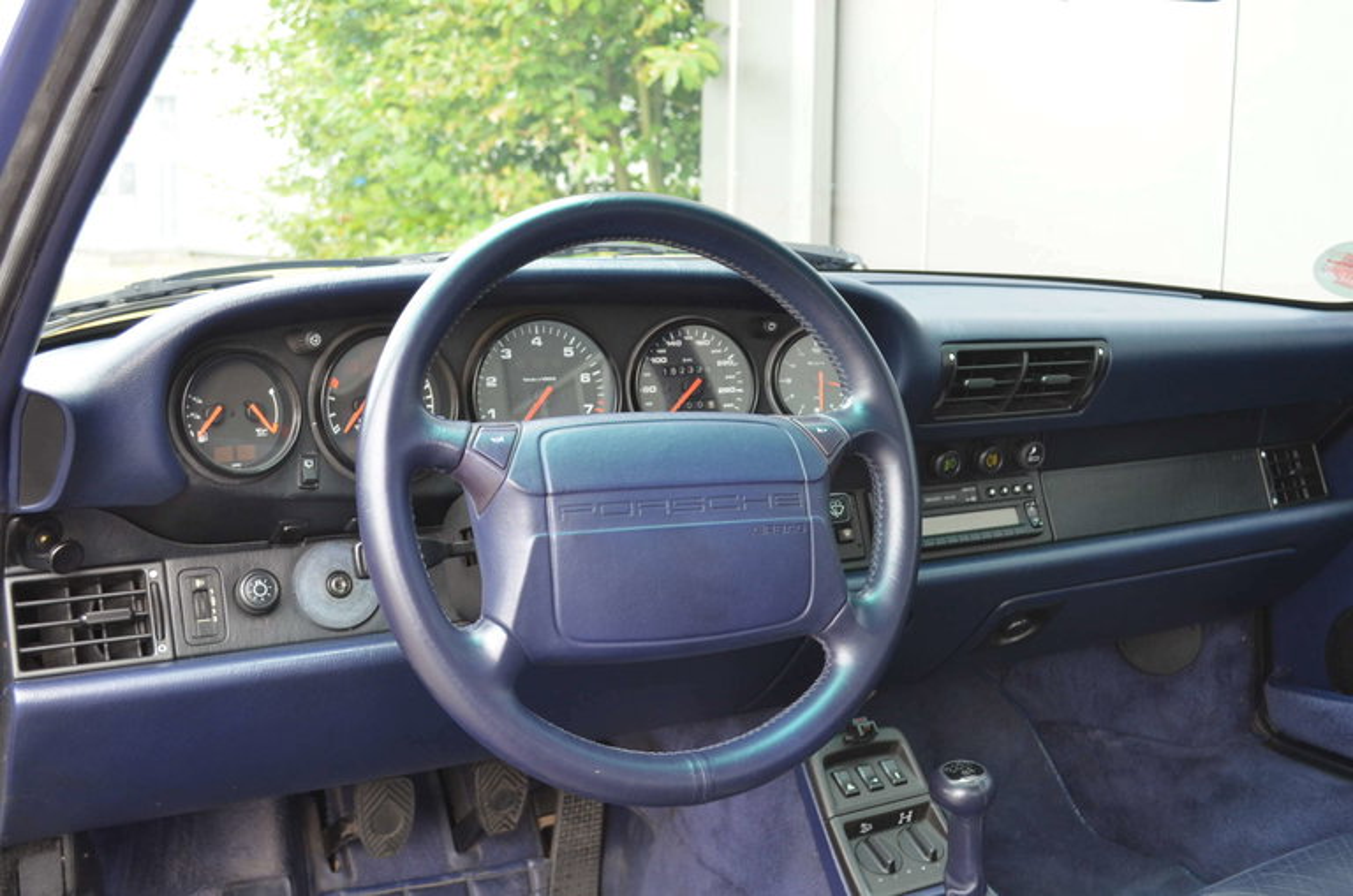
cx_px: 676
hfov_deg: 53.2
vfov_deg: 36.7
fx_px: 1350
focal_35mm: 36
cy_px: 448
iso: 500
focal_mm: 24
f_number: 4
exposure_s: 1/60
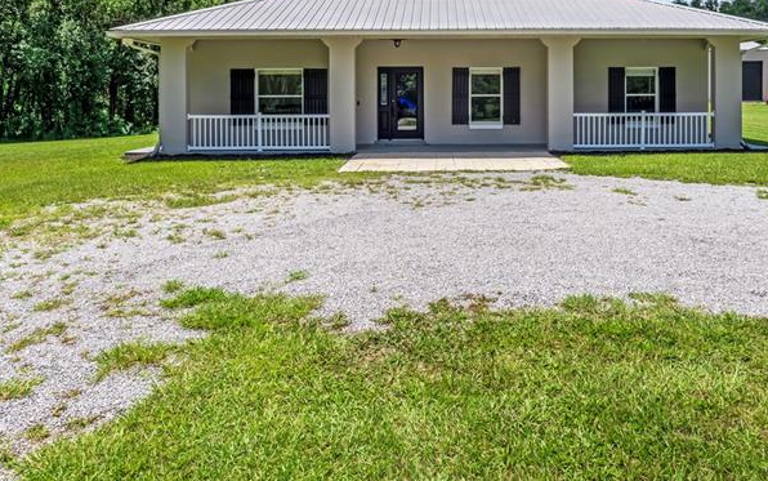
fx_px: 605
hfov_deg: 64.5
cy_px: 98
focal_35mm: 29
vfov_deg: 41.5
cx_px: 441
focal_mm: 11
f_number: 9
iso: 250
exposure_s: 1/4000
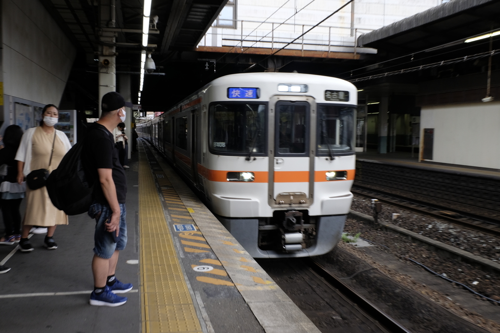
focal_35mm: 36
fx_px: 500
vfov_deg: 36.9
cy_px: 166
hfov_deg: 53.1
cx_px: 250
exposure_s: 1/60
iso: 800
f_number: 16
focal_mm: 24.3
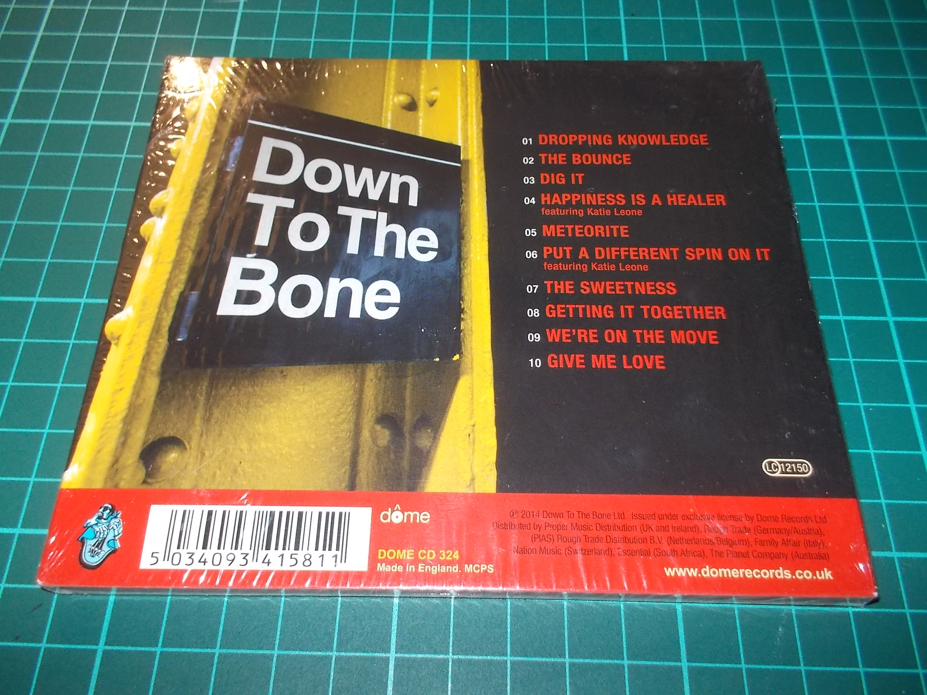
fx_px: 777
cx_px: 464
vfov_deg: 48.2
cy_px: 348
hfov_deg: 61.7
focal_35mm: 29
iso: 200
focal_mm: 4.1
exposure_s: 1/30
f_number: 3.3
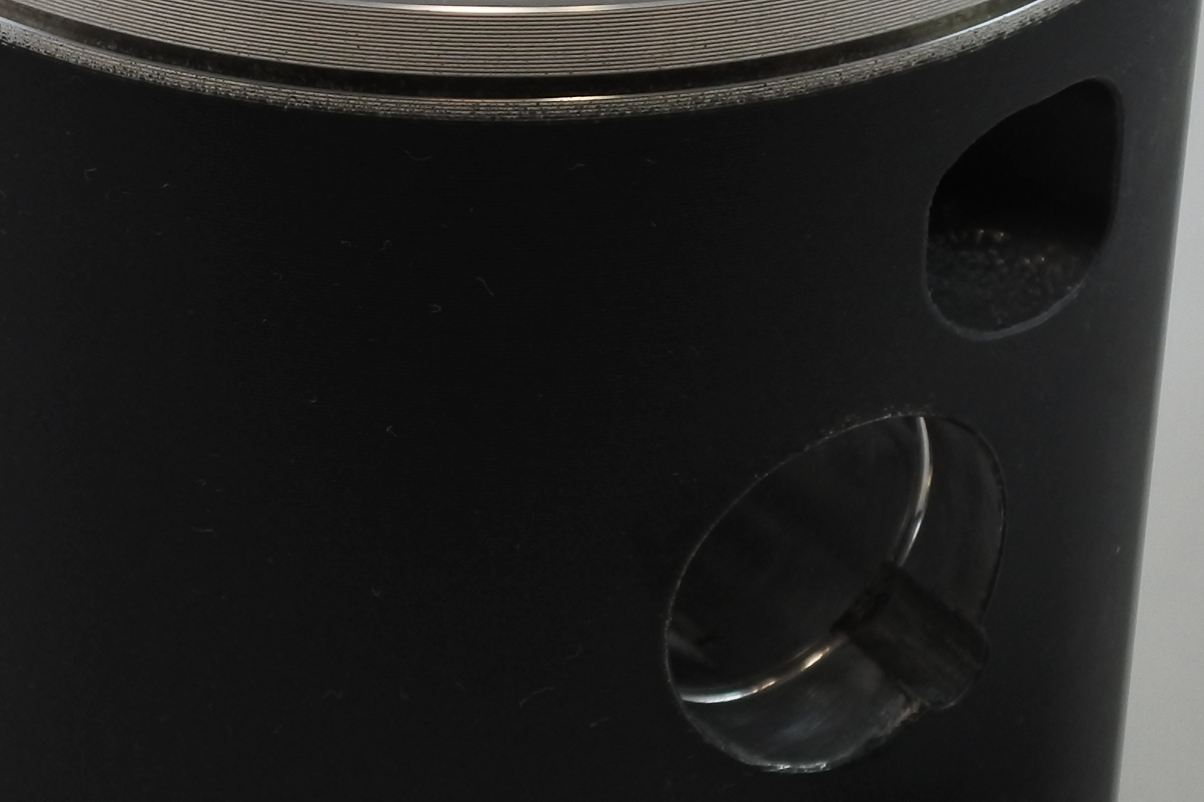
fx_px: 5283
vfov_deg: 8.7
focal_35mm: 158
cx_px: 152
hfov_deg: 12.9
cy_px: 332
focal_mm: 16.8
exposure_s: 1/125
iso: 200
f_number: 5
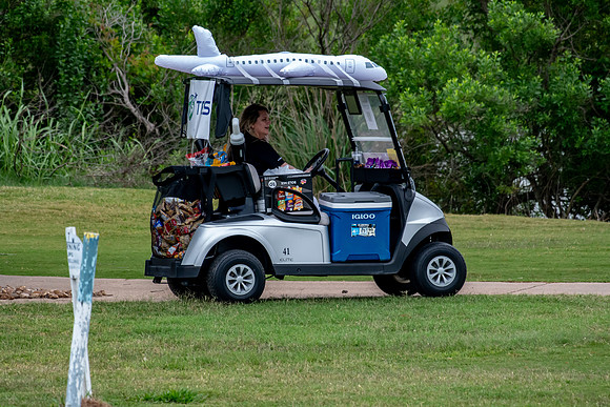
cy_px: 204
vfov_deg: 2.2
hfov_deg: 3.3
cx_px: 305
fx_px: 10677
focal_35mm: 630
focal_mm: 420
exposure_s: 1/2000
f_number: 5.6
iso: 1100
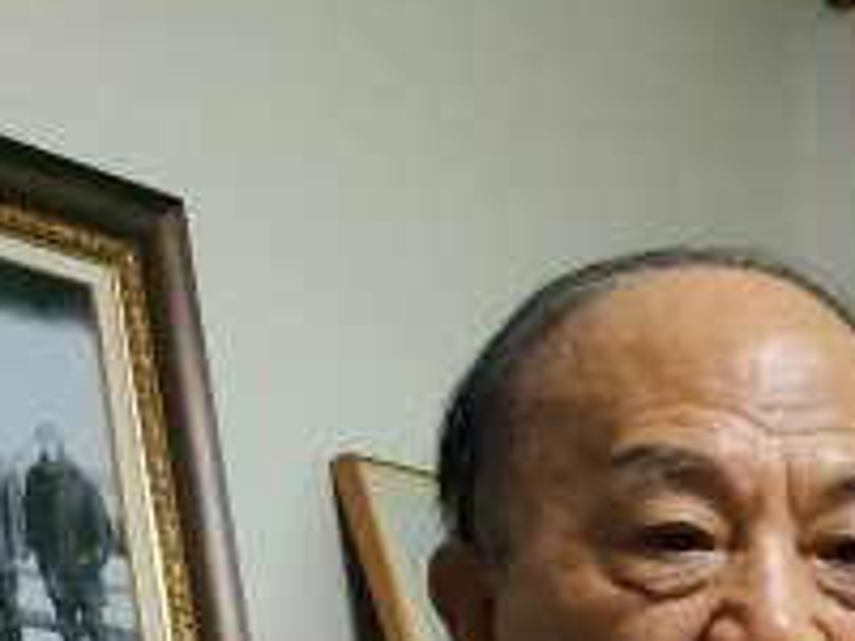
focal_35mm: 78
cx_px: 633
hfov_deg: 24.8
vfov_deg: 17.6
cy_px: 853
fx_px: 1927
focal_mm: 3.94
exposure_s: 1/40
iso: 320
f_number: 1.9
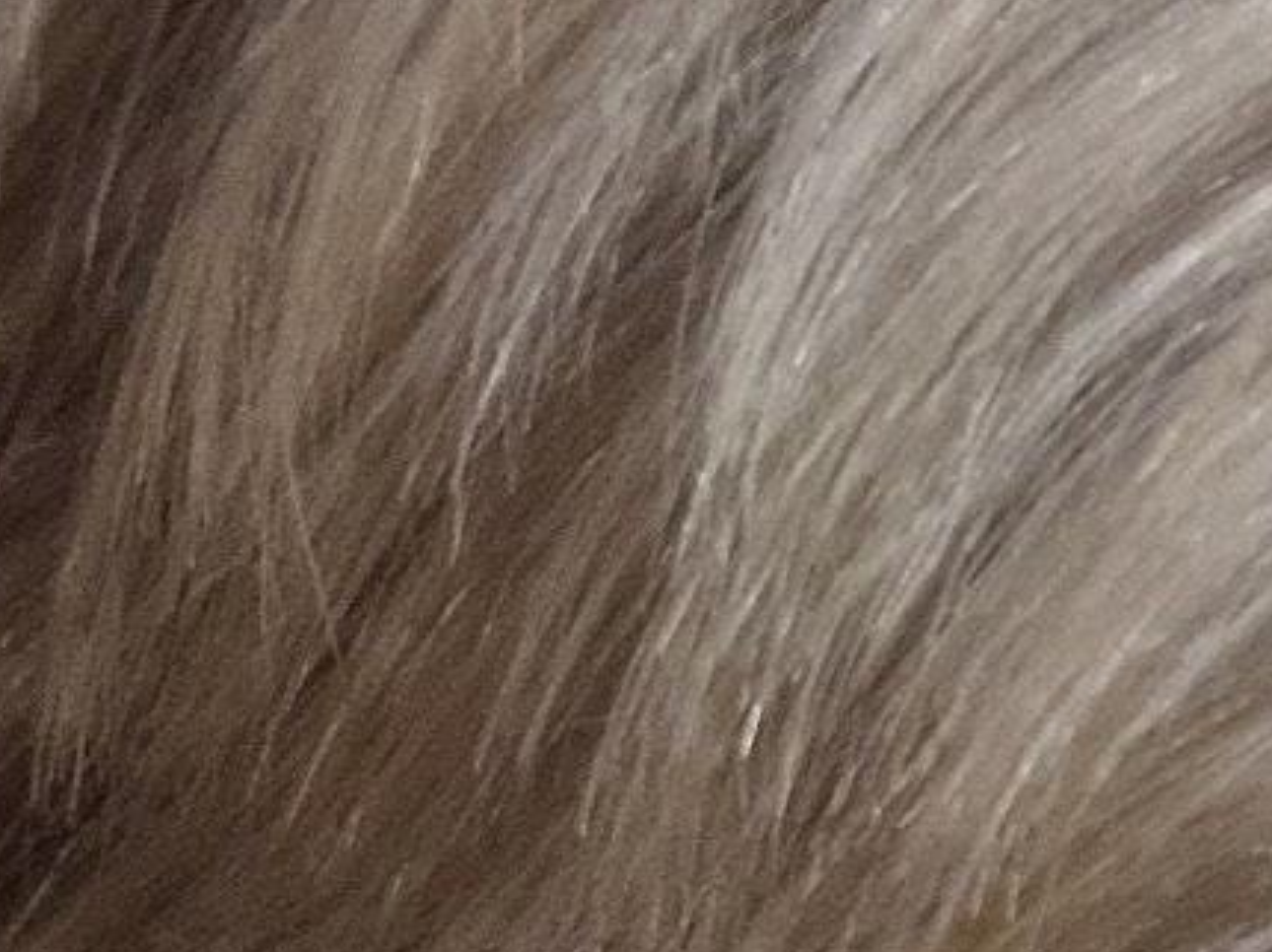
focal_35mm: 108
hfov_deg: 16.0
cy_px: 1419
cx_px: 2136
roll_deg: -5.0
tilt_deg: -25.4
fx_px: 3966
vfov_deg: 13.0
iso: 125
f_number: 2.2
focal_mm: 4.15
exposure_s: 1/4
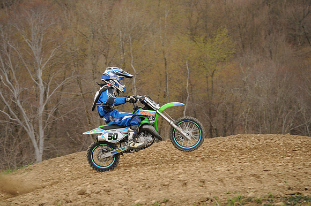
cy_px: 103
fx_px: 1009
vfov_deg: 11.7
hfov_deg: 17.5
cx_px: 156
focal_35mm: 117
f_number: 4.5
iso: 400
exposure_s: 1/800
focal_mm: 78
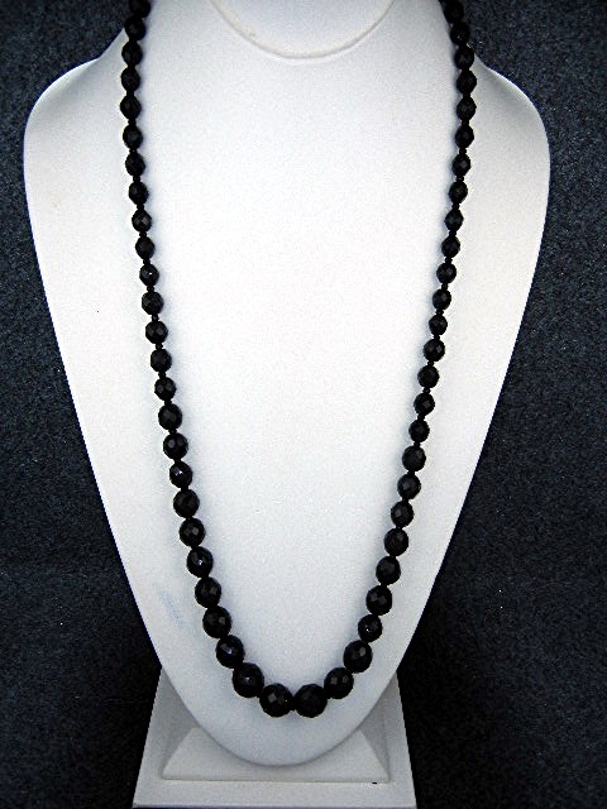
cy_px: 404
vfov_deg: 60.0
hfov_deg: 46.8
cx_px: 304
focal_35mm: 30
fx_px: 701
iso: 160
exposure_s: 1/37.8
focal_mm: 5.4
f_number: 3.5
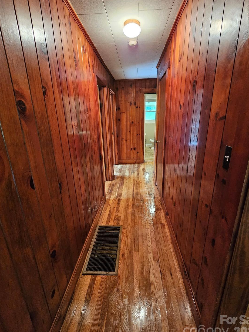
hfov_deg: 85.7
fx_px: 134
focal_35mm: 14
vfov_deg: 102.0
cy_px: 162
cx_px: 128
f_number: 2.2
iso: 800
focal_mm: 2.2
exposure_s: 1/24
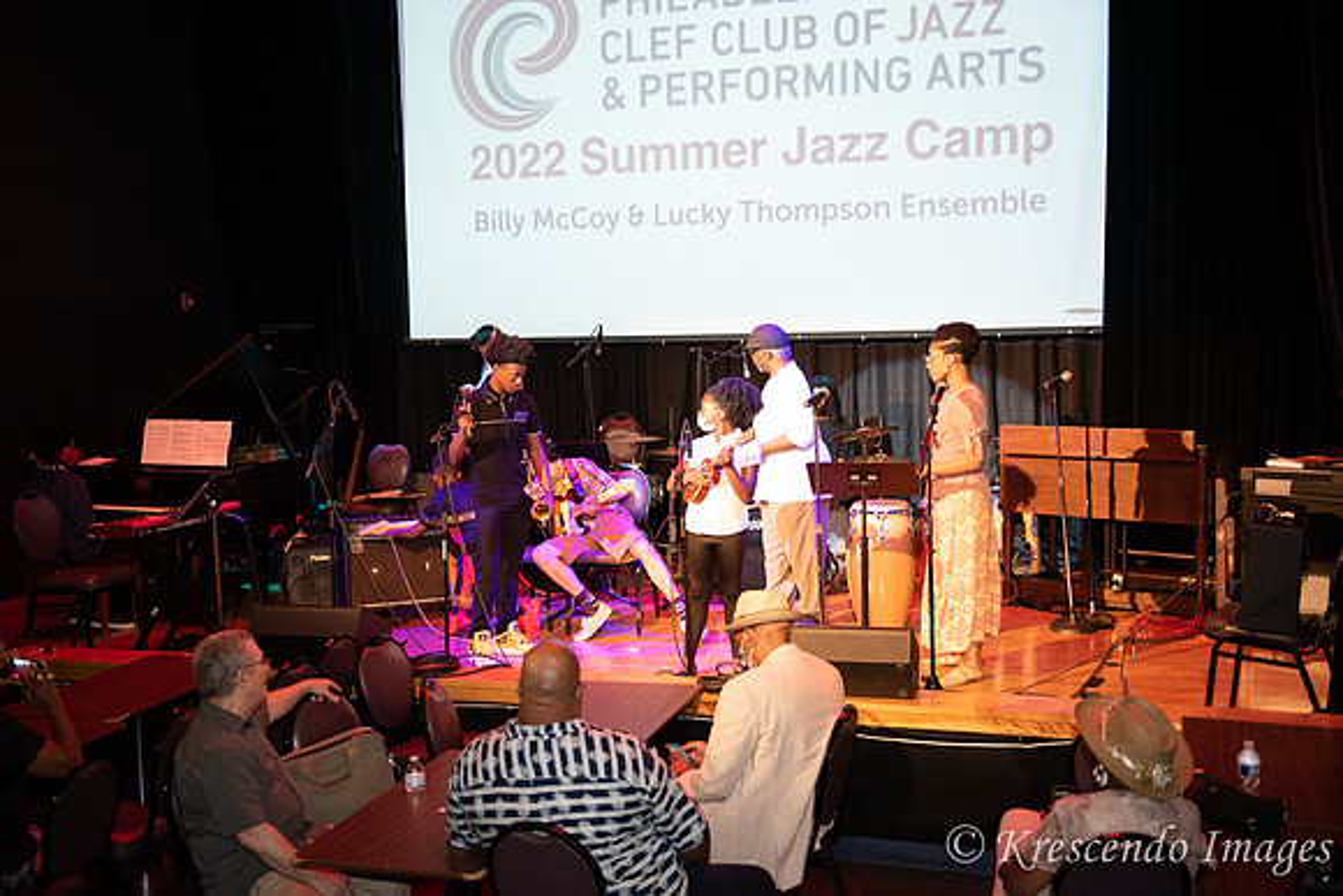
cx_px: 672
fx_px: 1493
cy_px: 448
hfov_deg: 48.4
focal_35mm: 40
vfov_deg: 33.4
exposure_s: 1/125
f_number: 2.8
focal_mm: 40
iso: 3200
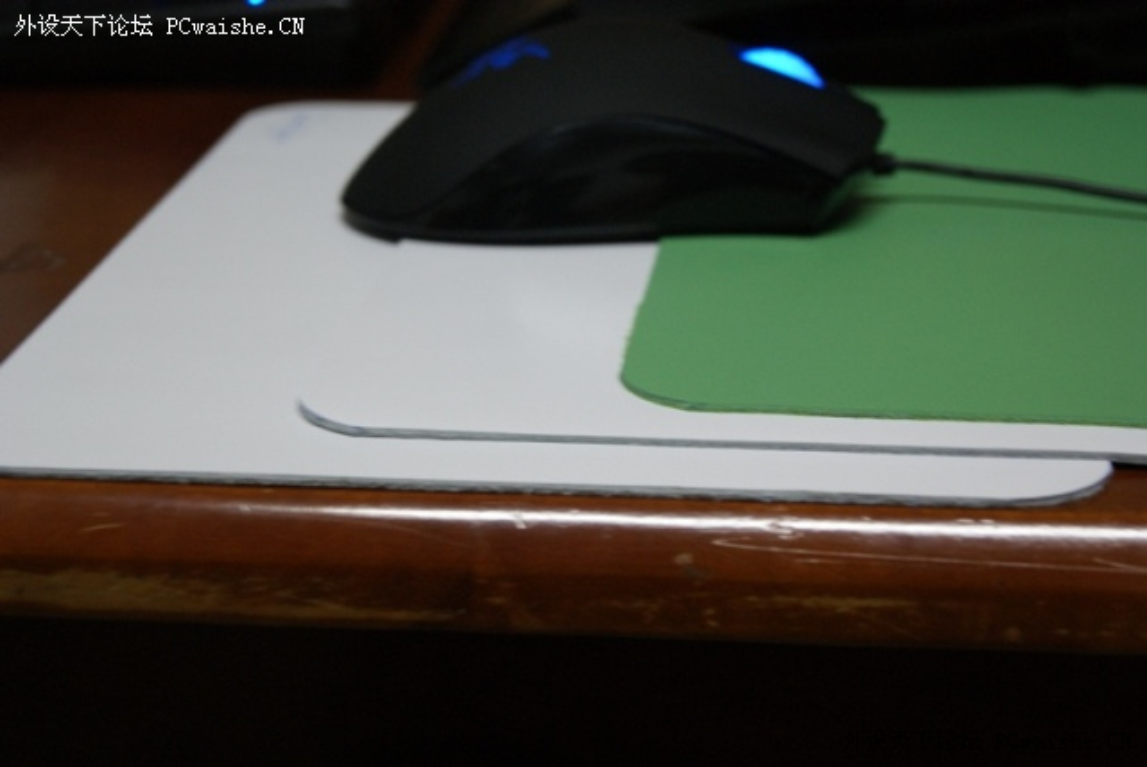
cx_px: 574
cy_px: 384
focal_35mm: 82
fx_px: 2631
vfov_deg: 16.6
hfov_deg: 24.6
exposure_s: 1/6
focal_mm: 55
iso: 400
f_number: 5.6
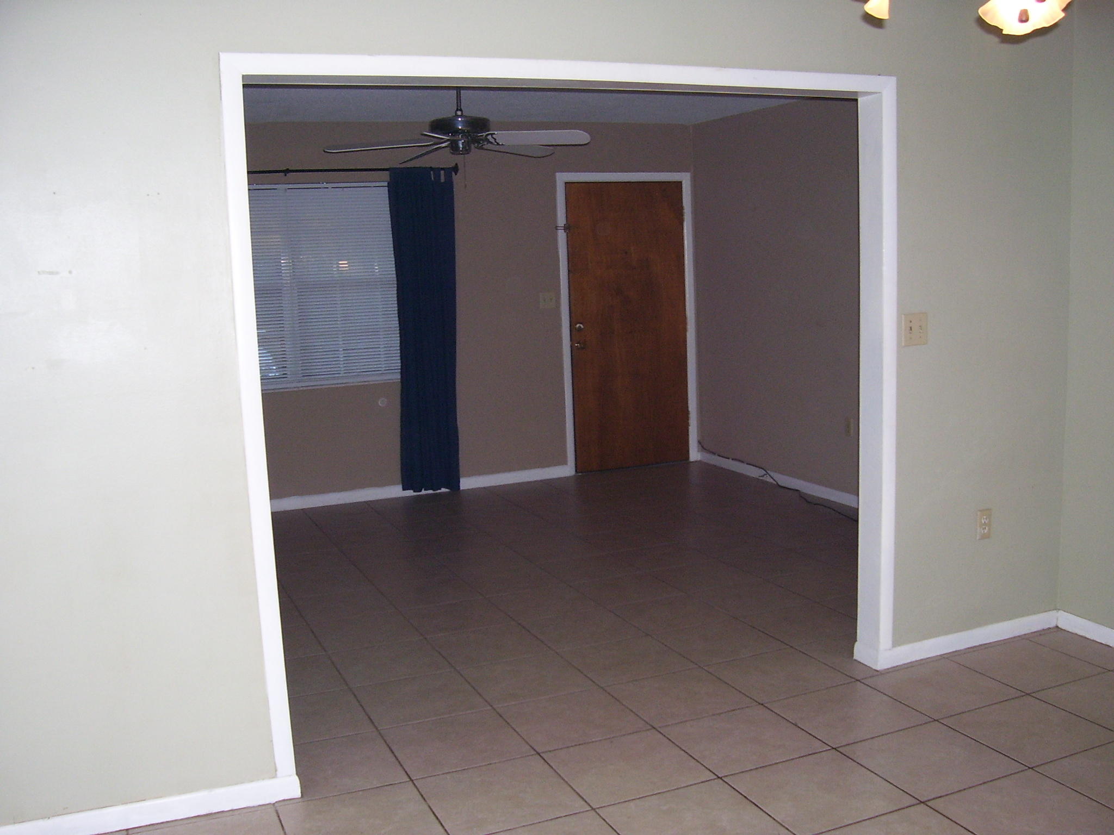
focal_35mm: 34
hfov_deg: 54.0
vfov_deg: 41.8
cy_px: 418
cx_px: 557
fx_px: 1094
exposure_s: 1/60
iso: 125
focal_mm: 5.6
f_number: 2.7
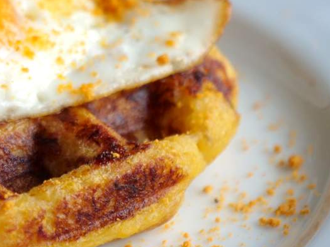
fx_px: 2622
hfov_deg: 7.2
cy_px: 131
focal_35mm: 275
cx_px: -42
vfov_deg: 5.4
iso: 400
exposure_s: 1/125
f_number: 4
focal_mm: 60
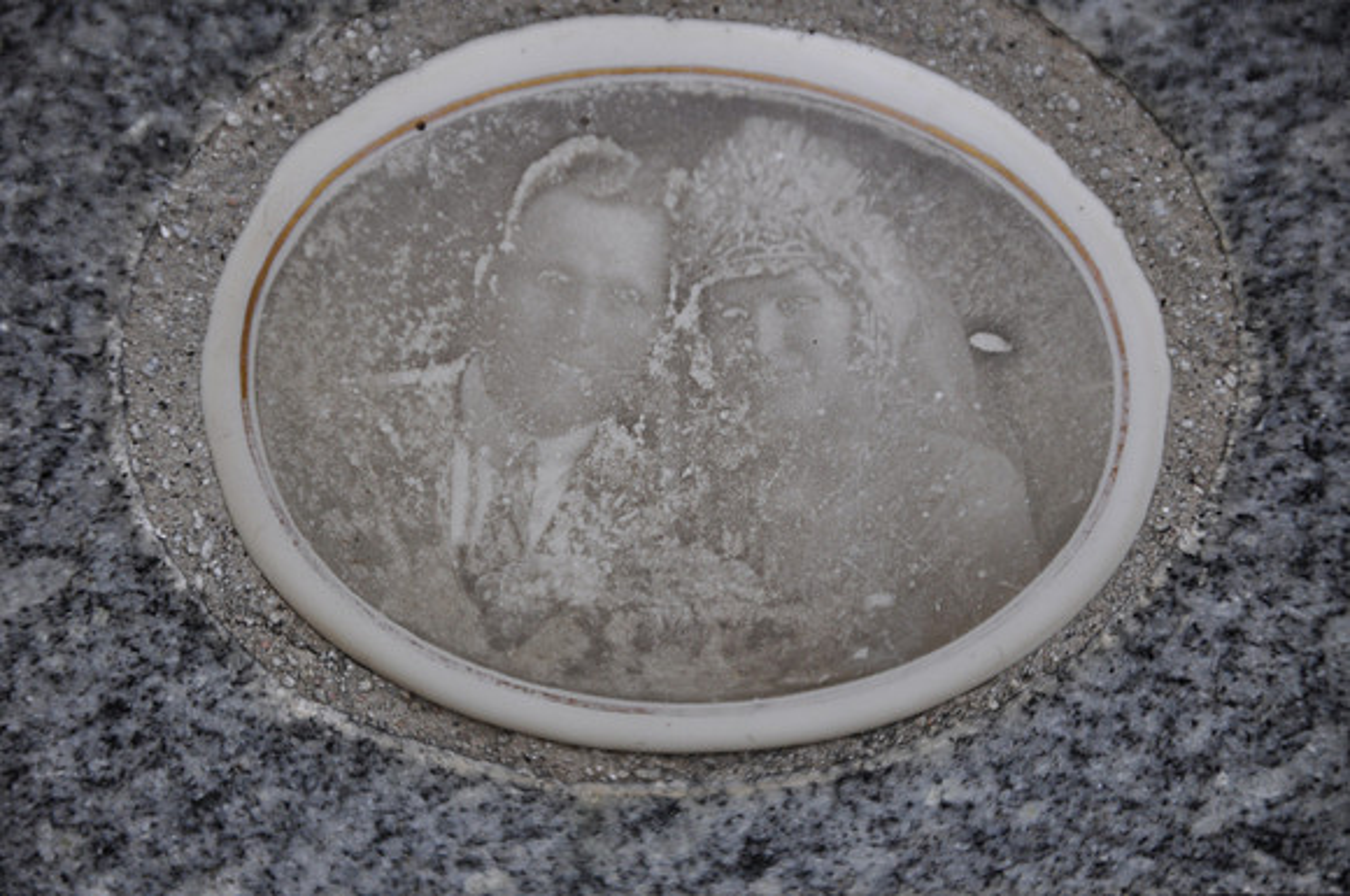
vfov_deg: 8.7
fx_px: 5898
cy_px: 448
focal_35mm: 158
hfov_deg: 13.1
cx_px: 675
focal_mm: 105
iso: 400
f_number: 5.6
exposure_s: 1/400
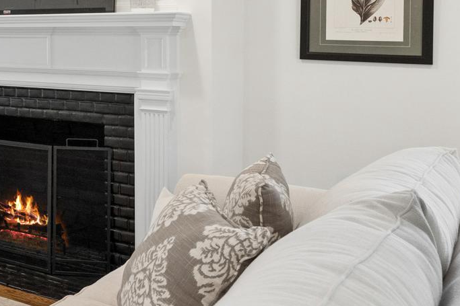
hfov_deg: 29.7
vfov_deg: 24.4
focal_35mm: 54
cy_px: 34
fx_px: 690
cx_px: -136
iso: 1250
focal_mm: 18
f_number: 6.3
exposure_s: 1/250
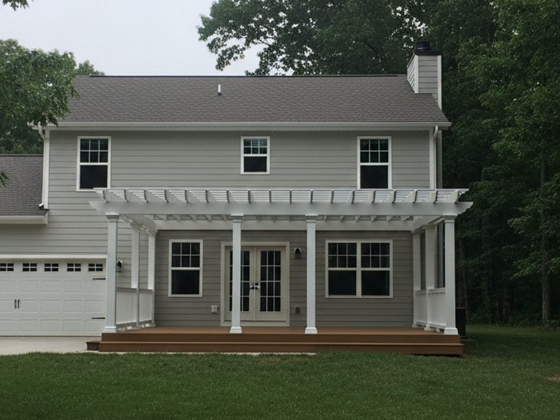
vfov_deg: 41.8
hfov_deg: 53.9
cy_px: 203
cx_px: 268
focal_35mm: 34
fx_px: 550
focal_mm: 6.4
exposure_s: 1/1191
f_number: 1.8
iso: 725
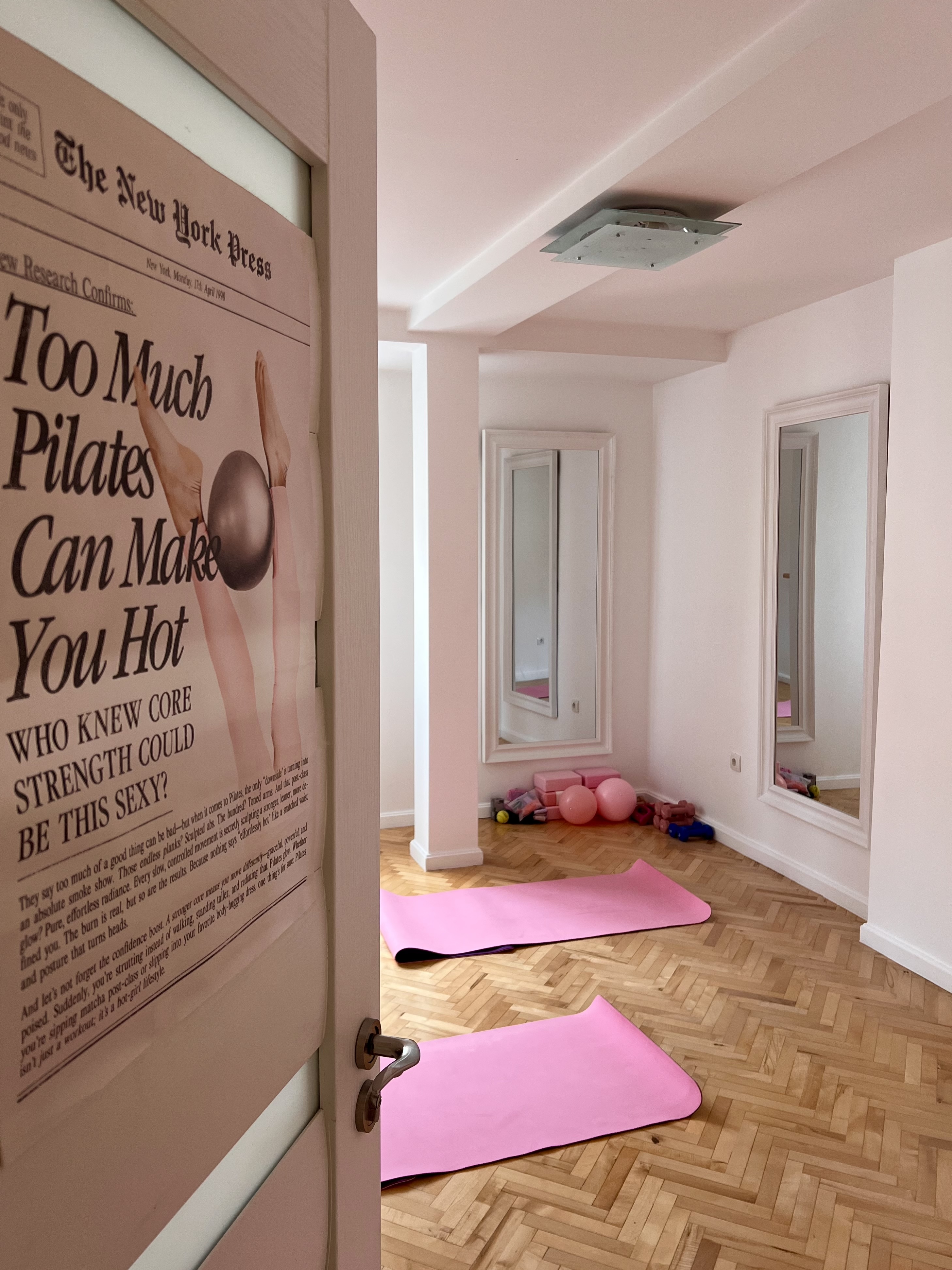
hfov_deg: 51.3
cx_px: 463
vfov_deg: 65.3
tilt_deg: -3.9
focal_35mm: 27
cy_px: 624
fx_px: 990
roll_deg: +0.6
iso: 125
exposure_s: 1/121
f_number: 1.5
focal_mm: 5.7
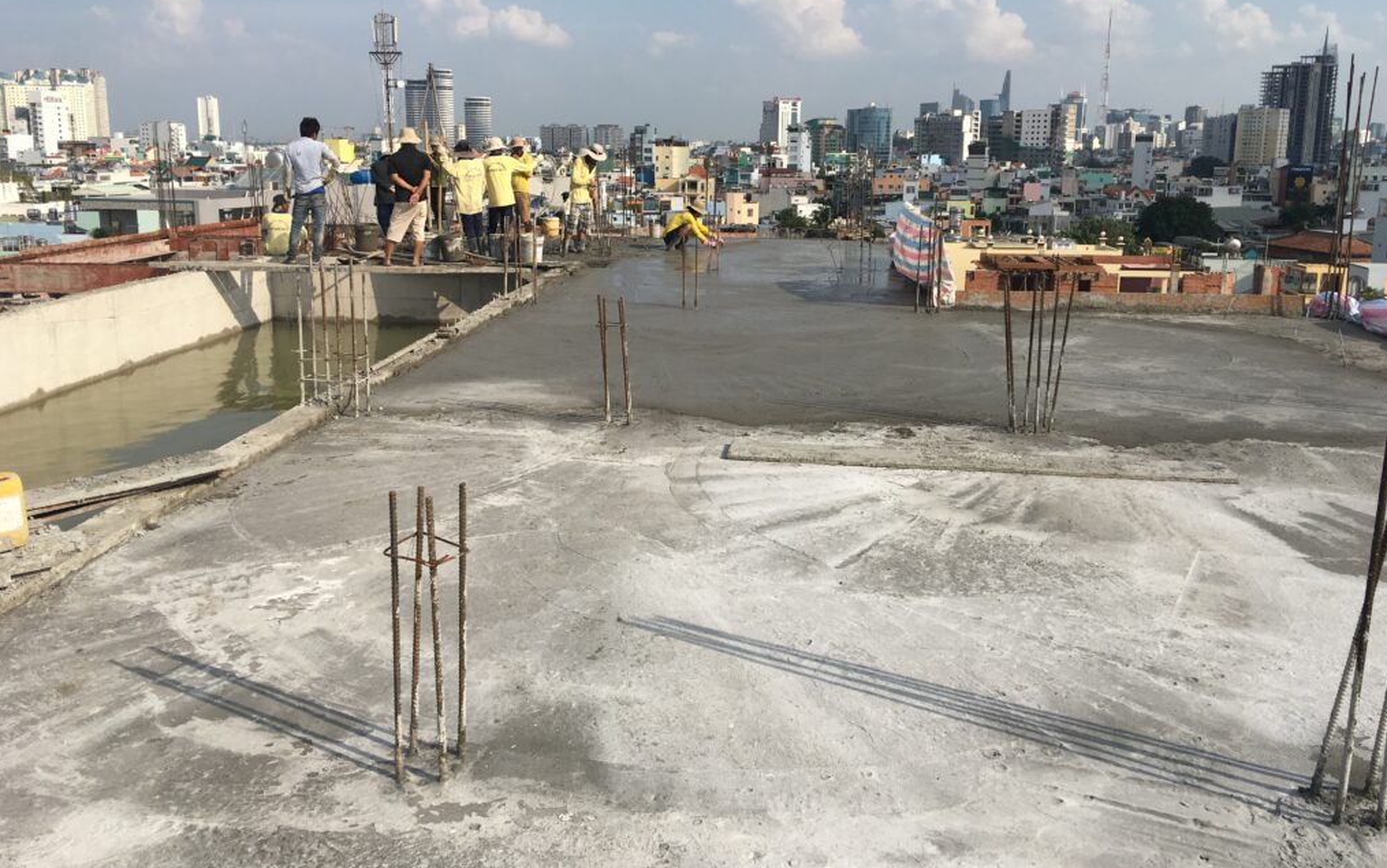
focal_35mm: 31
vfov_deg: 40.5
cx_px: 696
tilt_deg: -10.5
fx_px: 1172
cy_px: 376
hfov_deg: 61.2
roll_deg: -0.3
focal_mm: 4.15
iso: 25
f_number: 2.2
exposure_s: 1/1789
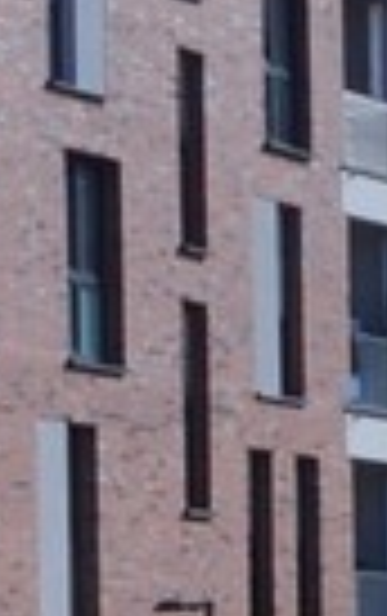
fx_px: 5400
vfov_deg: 6.5
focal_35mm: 321
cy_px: 283
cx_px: -279
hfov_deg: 4.1
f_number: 8
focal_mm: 18
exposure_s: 1/400
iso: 100
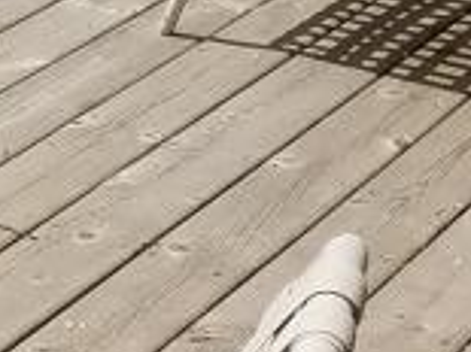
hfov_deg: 10.4
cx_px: -520
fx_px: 2338
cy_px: -112
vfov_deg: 8.5
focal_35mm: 172
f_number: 1.7
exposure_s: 1/3008
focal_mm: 4.2
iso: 40
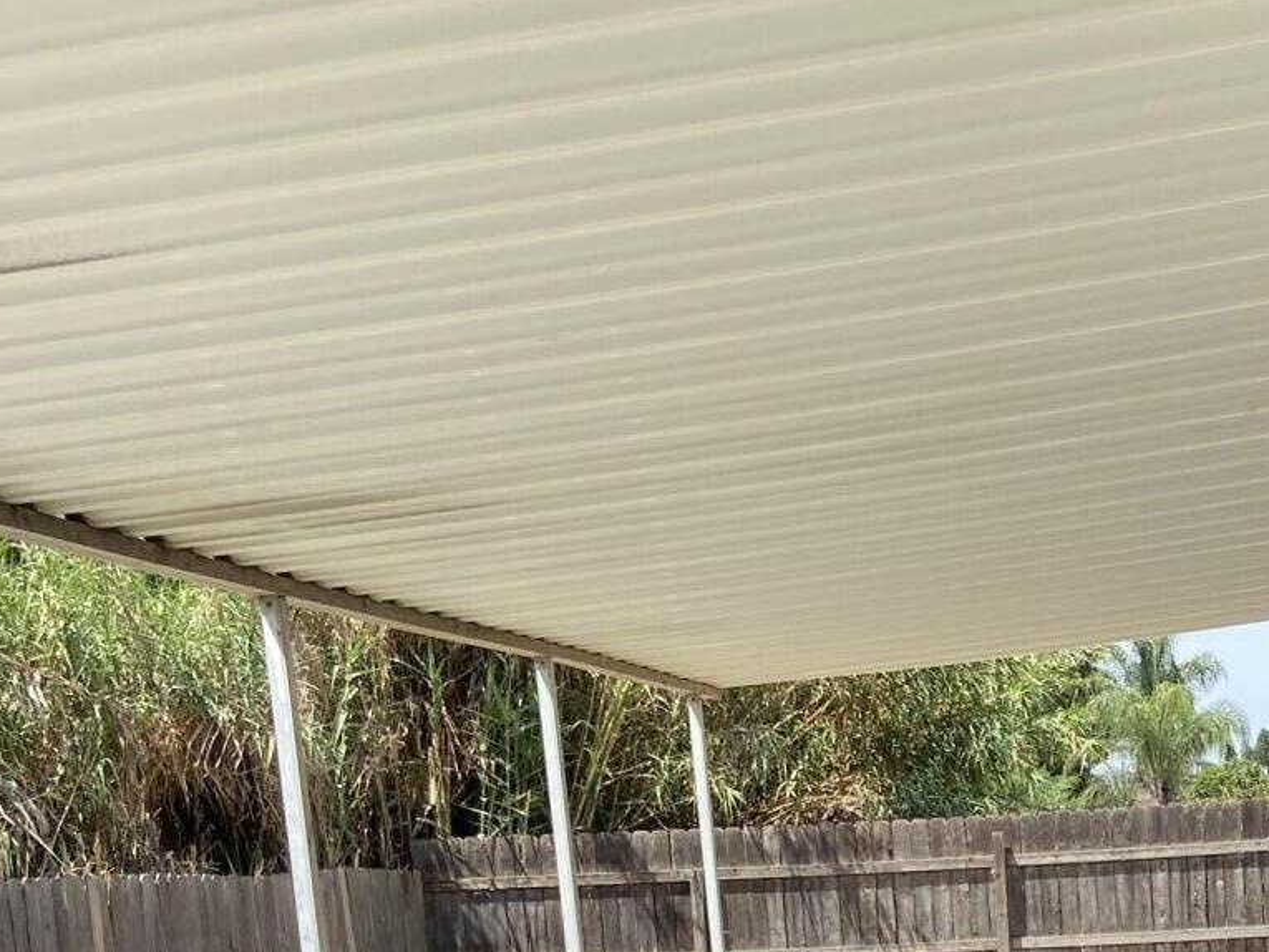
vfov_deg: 20.0
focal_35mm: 68
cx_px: 1181
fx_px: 2493
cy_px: 1202
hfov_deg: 27.4
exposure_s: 1/1608
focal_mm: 4.25
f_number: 1.8
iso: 32
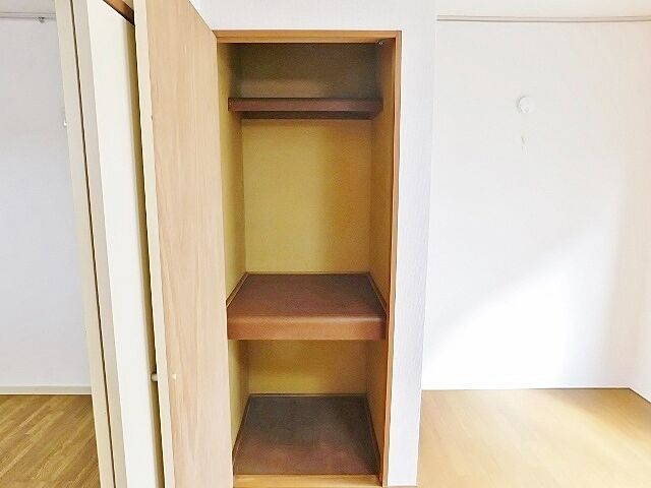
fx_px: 433
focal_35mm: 23
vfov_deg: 58.9
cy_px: 244
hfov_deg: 73.9
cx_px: 326
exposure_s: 1/30
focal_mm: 4
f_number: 3
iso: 200
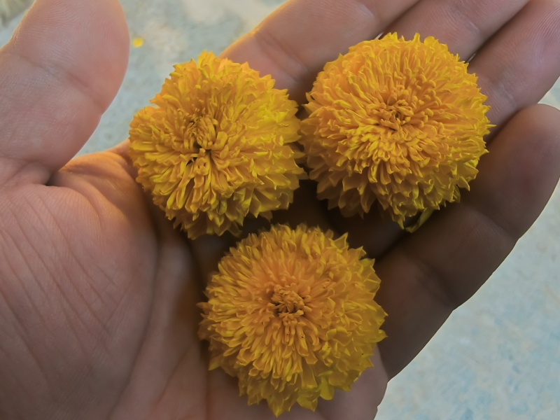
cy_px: 210
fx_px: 437
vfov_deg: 51.4
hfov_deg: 65.3
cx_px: 280
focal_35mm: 27
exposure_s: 1/100
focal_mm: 5.52
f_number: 2.2
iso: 154
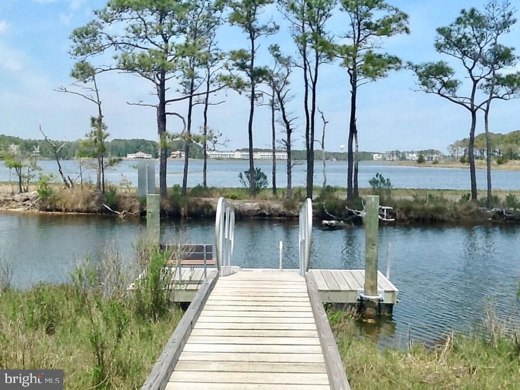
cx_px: 260
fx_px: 661
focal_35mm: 44
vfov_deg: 32.9
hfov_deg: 42.9
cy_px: 195
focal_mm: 2.03
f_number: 2.4
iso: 40
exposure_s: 1/1575
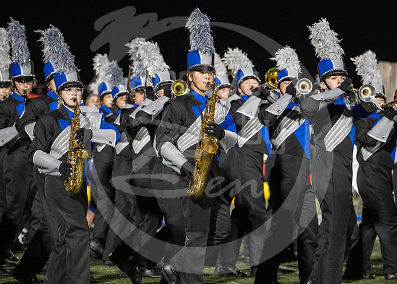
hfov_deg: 11.0
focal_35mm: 183
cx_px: 226
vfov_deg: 7.9
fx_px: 2061
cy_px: 100
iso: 4000
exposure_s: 1/500
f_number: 2.8
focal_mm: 135
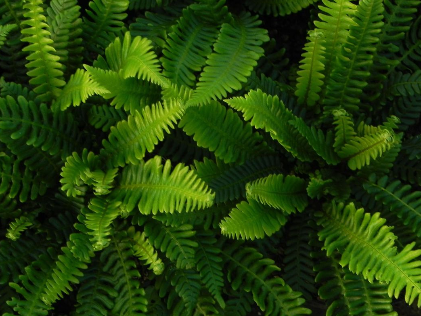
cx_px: 212
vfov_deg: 11.2
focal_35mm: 132
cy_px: 158
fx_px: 1605
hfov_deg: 14.9
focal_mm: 23
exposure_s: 1/20
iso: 160
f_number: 5
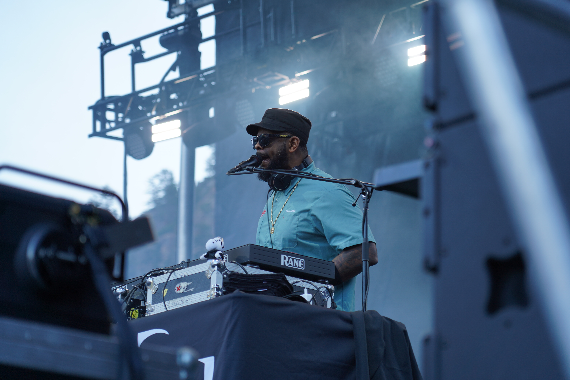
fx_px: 1662
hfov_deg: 19.5
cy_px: 190
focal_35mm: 105
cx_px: 285
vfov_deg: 13.0
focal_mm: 105
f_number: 4
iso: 125
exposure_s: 1/125
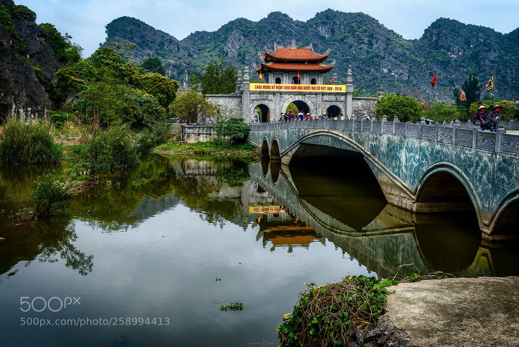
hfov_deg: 50.7
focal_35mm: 38
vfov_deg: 35.1
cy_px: 174
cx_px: 260
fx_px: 548
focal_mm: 38
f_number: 11
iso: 200
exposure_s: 1/160
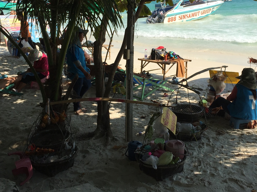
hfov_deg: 42.9
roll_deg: +0.4
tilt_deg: -13.3
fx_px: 327
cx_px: 139
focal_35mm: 44
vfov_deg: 32.7
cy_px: 75
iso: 32
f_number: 2.2
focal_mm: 4.15
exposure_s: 1/1799
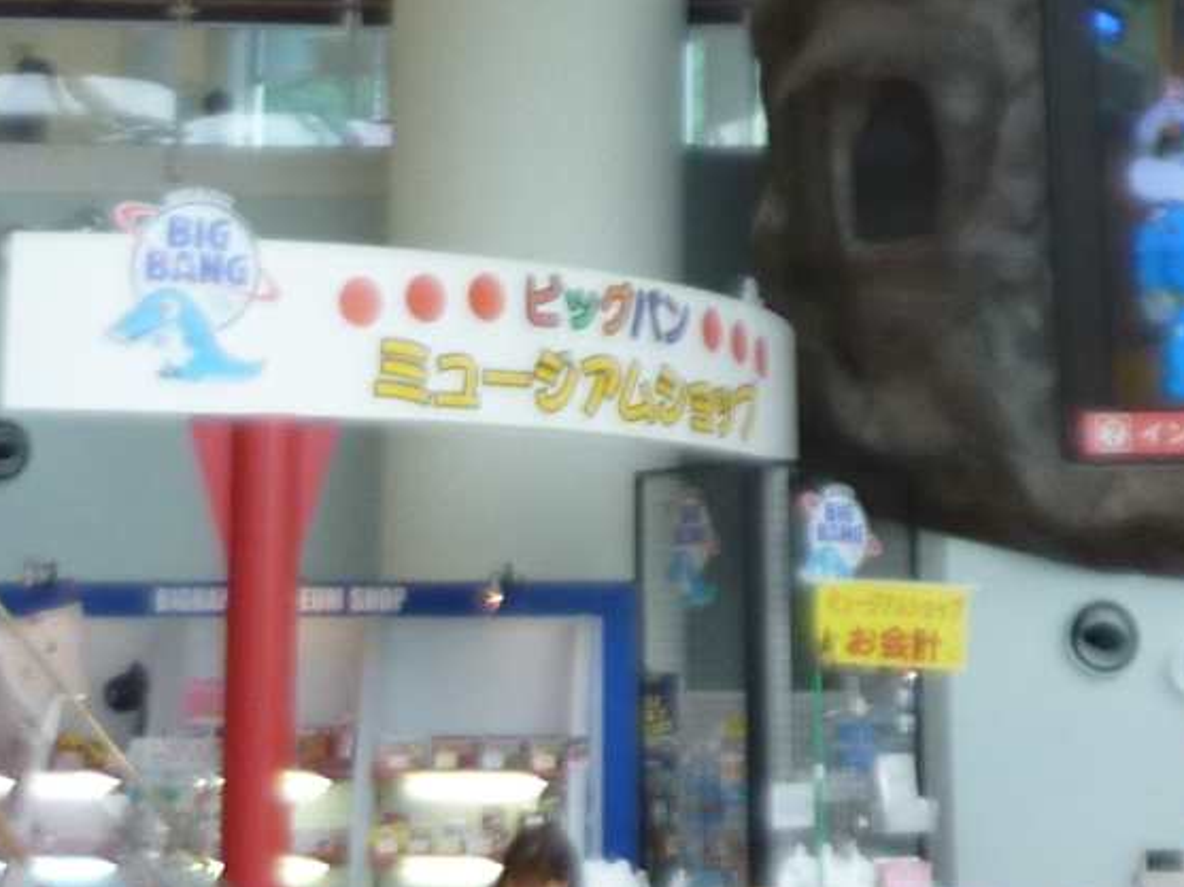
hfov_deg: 21.3
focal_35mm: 92
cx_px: 636
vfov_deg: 15.1
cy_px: -345
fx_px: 3145
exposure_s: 1/30
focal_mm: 4.1
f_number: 3.3
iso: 125
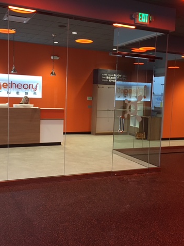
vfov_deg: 47.9
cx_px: 88
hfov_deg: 36.8
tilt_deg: -5.3
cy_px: 124
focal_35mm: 39
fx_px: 276
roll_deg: -2.2
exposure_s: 1/30
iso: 160
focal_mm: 4.15
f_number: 2.2
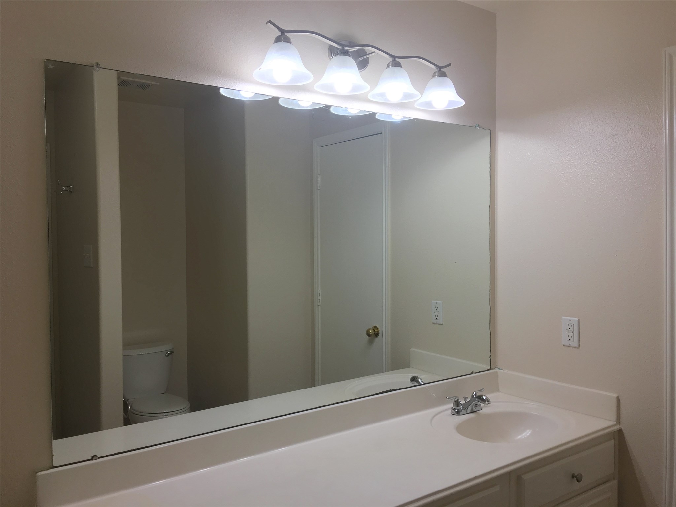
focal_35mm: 29
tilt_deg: -0.4
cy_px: 254
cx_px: 338
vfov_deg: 48.2
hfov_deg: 61.7
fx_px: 566
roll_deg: +0.3
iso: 25
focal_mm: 4.15
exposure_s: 1/60
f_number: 2.2
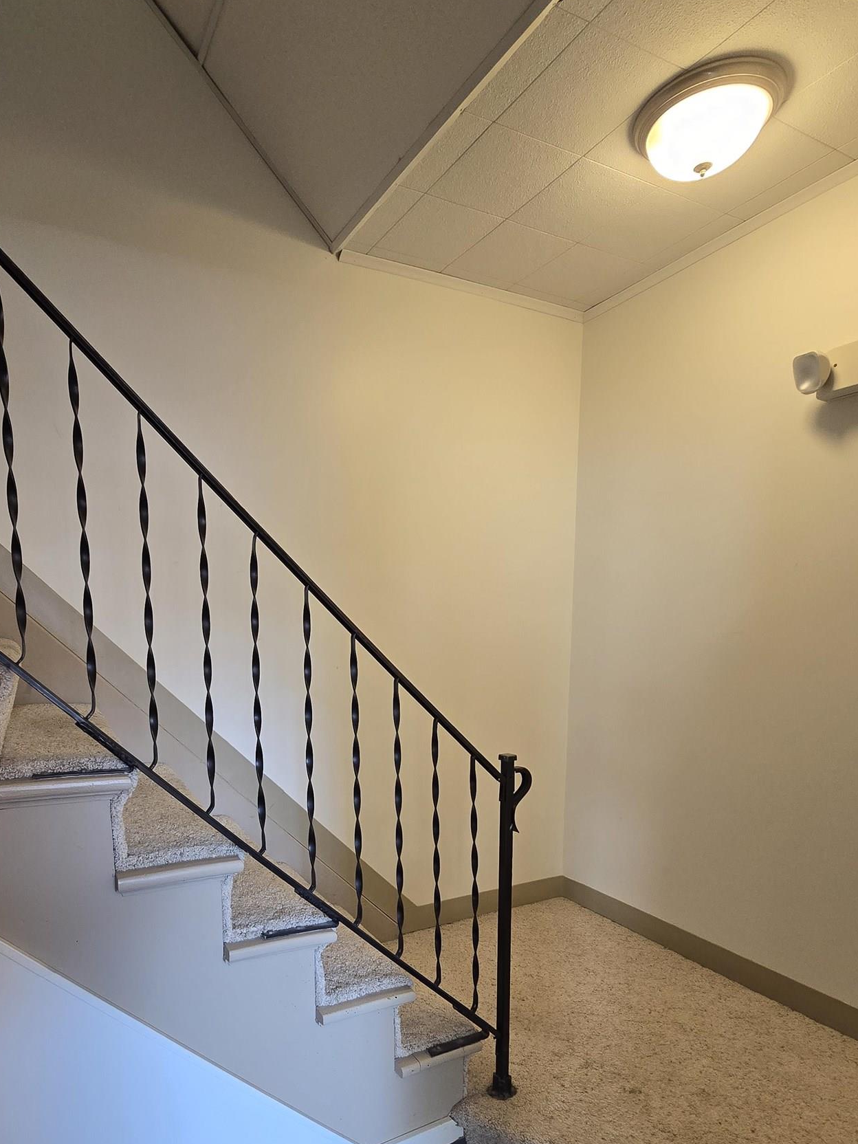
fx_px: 595
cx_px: 332
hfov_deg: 70.7
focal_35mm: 18
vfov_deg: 86.6
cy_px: 687
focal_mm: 2.2
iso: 250
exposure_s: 1/60
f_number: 2.2
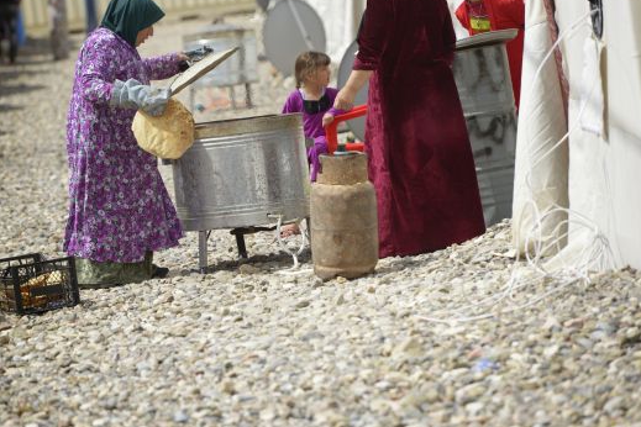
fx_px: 3846
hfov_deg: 9.5
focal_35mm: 216
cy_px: 166
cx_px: 275
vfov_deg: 6.4
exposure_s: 1/8000
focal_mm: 175
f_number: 4
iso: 500
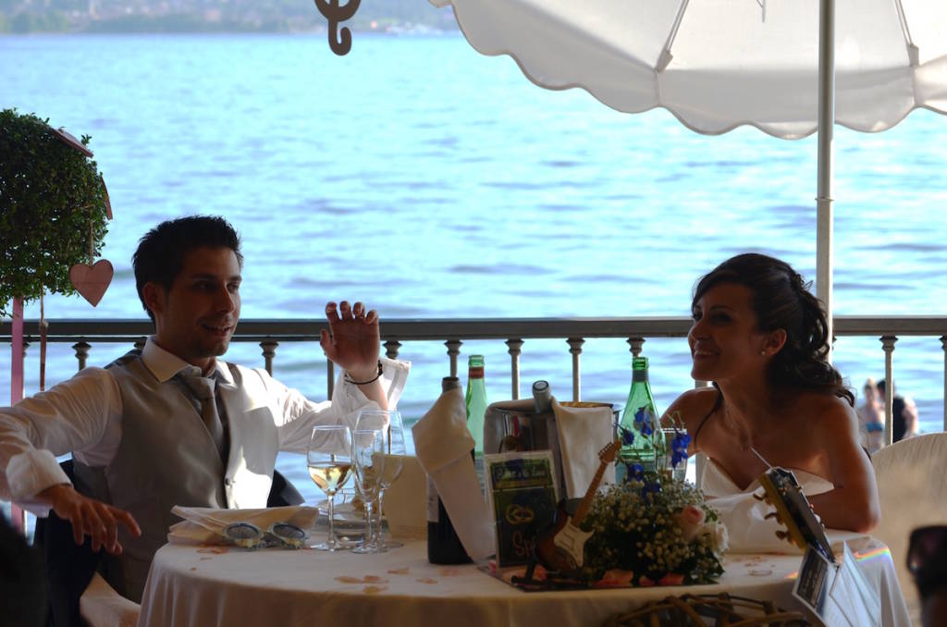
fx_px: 3386
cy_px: 314
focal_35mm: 129
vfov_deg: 10.6
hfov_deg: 15.9
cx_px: 474
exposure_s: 1/250
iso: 160
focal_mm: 86
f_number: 8
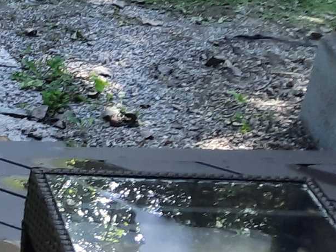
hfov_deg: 13.6
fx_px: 1223
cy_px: 156
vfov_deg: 11.7
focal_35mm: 126
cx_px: -319
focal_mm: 4.6
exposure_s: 1/60
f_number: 2
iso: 64
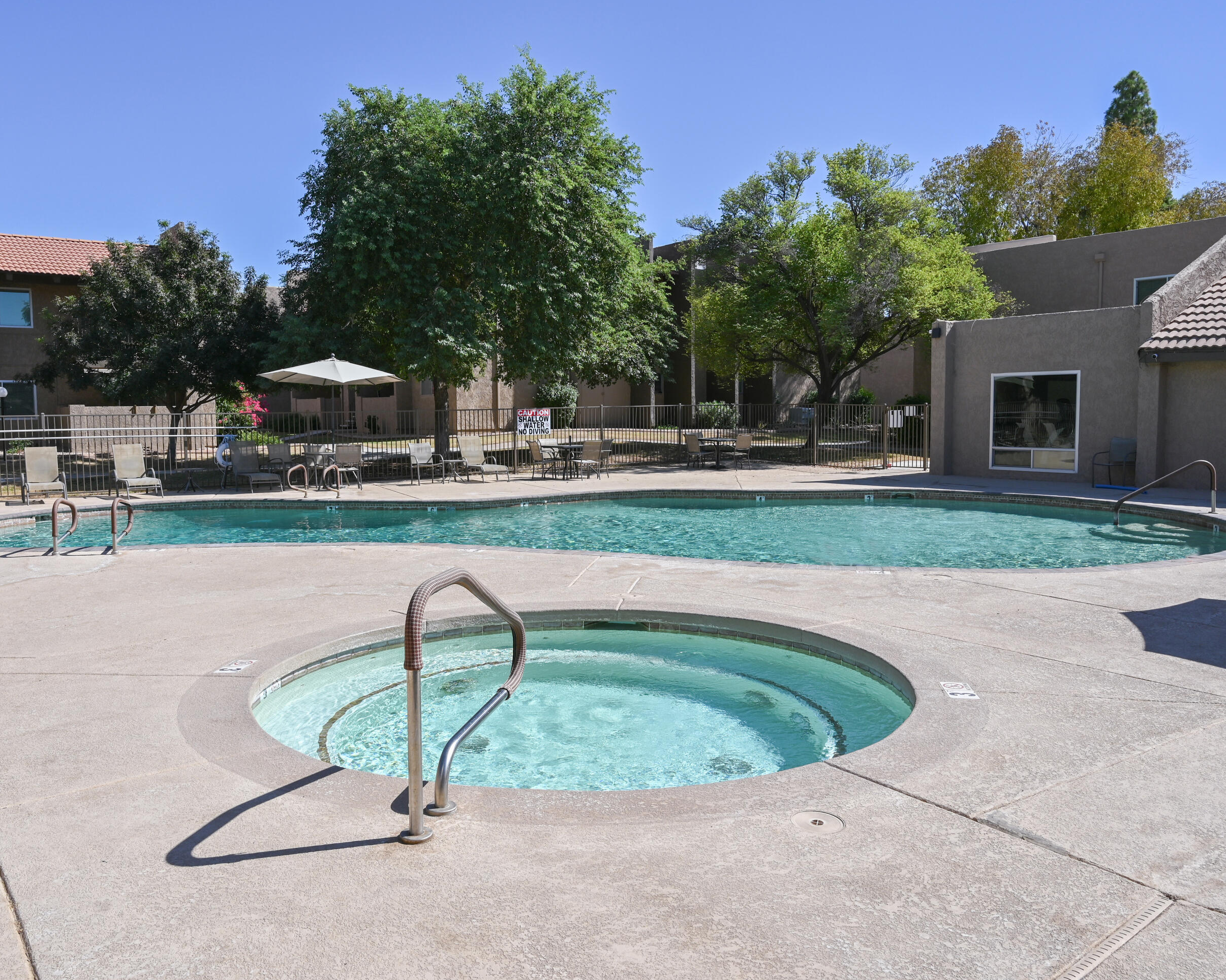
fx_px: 1016
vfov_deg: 51.5
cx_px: 567
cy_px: 486
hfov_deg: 62.1
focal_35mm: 28
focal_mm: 24
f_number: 8
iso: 100
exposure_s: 1/500
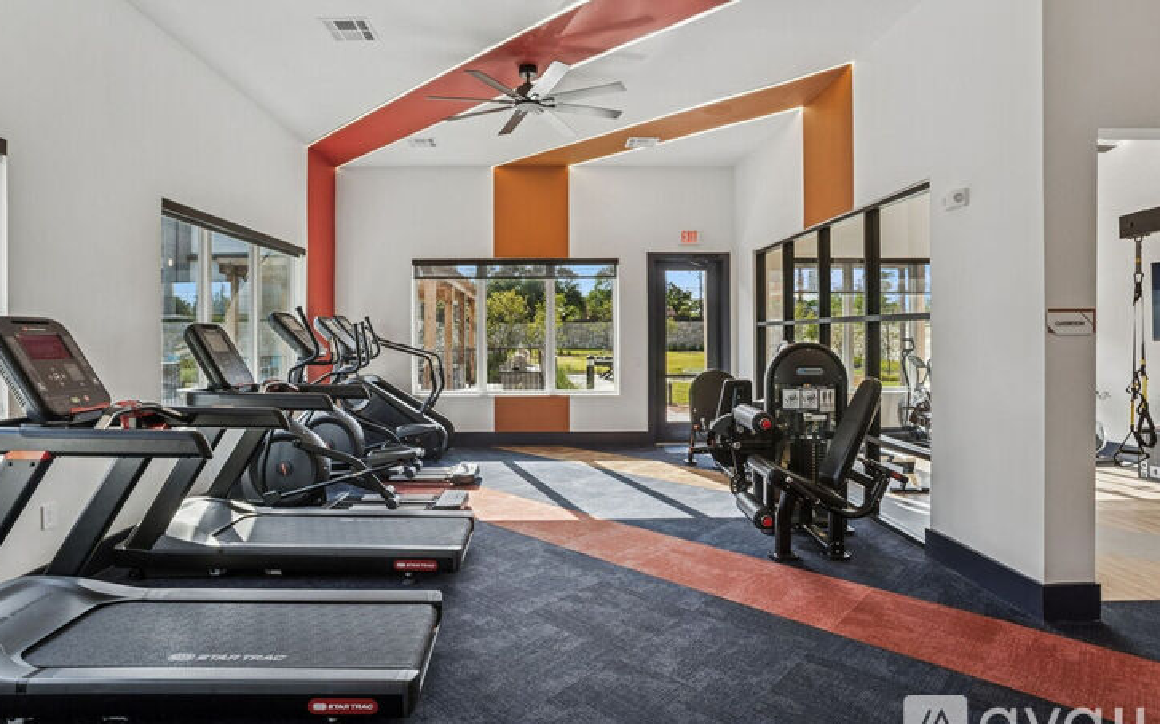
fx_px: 632
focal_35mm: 20
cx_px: 562
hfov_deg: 85.1
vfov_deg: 59.6
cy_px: 360
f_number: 9
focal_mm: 19
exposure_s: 1/50
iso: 320
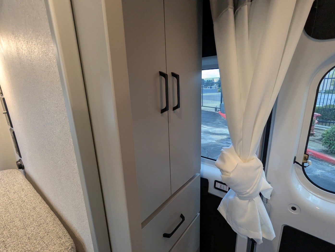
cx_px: 168
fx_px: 155
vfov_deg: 78.2
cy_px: 126
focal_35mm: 16
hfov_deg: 94.4
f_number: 2.2
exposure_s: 1/180
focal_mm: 2.35
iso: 327
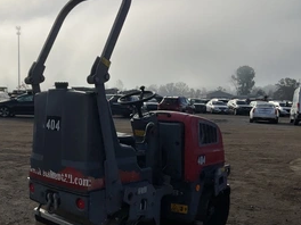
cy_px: 131
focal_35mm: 44
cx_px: 103
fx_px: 383
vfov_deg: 32.8
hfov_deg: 42.4
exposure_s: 1/8621
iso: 25
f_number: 1.8
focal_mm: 3
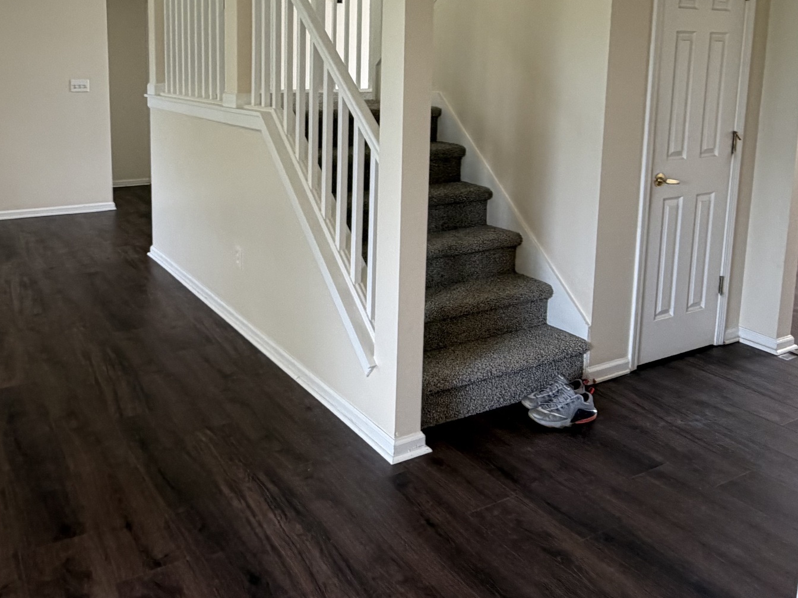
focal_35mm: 32
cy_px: 164
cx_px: 318
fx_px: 738
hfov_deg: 56.4
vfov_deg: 43.0
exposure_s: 1/120
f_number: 2.2
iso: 250
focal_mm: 2.22
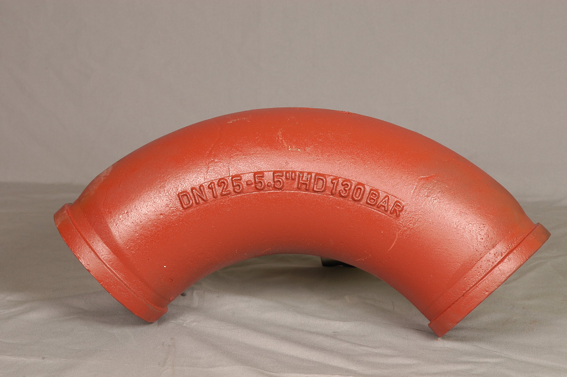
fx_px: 2124
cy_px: 188
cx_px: 284
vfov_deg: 10.1
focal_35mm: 135
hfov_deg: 15.2
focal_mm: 90
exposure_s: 1/125
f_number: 10
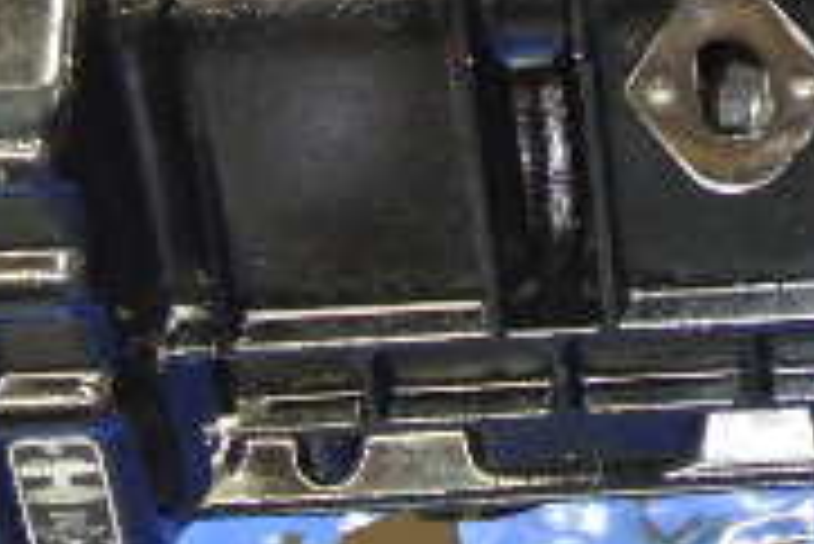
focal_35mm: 124
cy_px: -279
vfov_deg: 10.7
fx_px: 2806
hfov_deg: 15.9
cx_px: 949
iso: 2800
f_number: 4
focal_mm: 13.1
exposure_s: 1/60
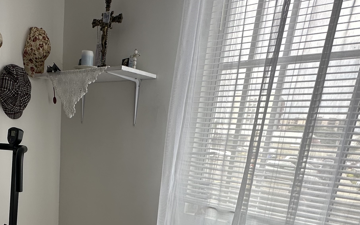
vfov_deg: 34.6
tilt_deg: -14.6
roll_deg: -5.3
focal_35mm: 33
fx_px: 324
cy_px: 229
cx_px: 80
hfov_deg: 54.7
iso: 40
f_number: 2.2
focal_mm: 2.22
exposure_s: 1/102
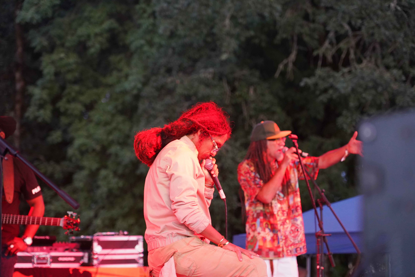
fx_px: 1210
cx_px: 208
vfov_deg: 13.0
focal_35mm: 105
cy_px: 138
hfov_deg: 19.5
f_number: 4
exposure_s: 1/160
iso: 5000
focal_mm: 105
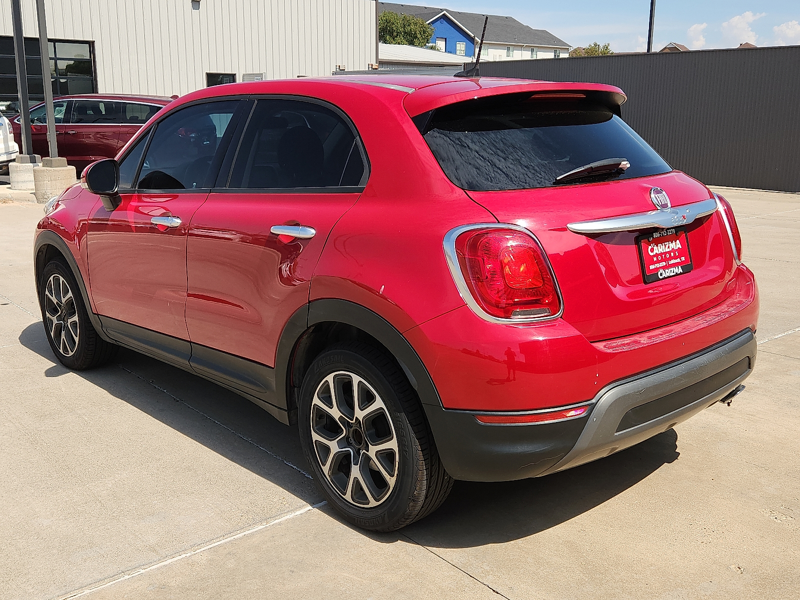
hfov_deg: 73.9
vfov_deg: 58.9
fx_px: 532
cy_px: 300
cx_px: 400
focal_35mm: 23
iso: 50
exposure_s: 1/1667
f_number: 1.8
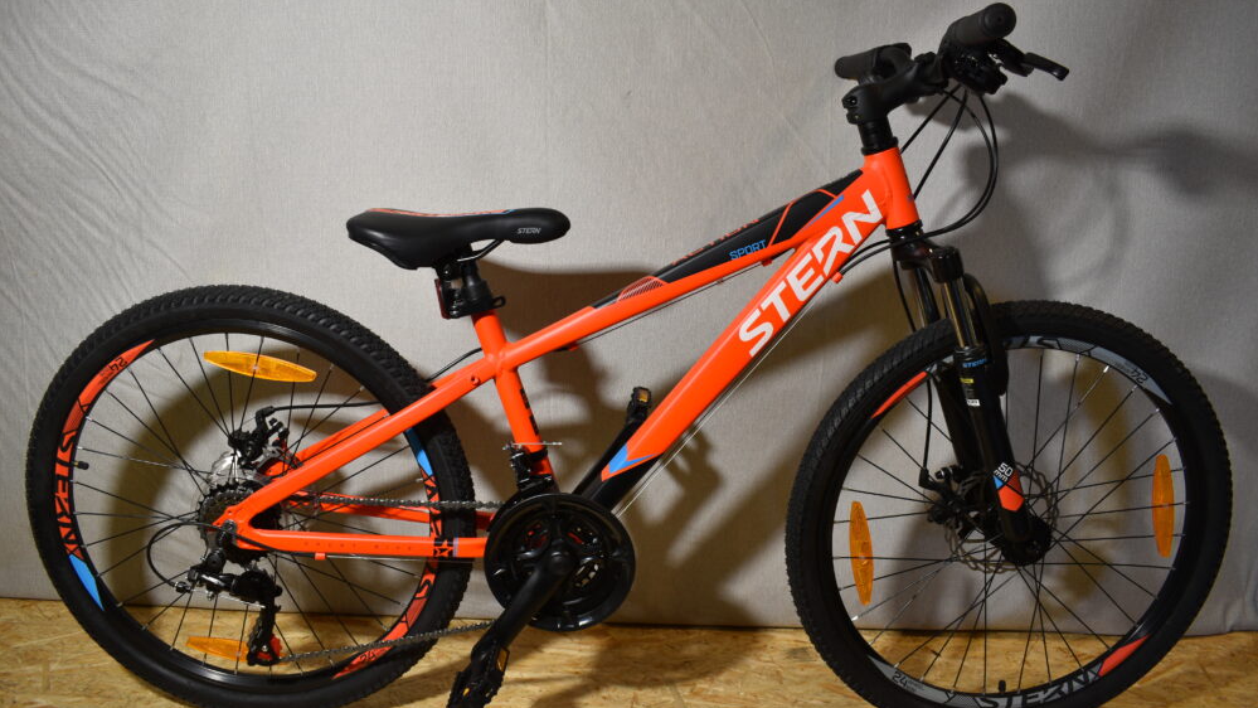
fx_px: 967
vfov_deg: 40.2
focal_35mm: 29
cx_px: 622
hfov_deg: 66.1
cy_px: 376
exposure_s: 1/80
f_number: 4.5
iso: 400
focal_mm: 18
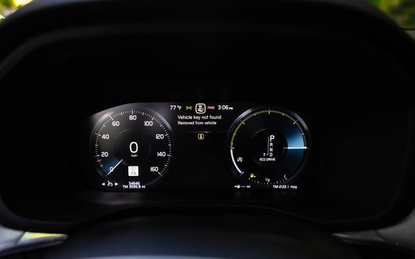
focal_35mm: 27
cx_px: 203
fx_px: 305
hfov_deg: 68.4
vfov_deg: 46.0
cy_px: 136
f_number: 2.8
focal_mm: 24
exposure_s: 1/400
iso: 800
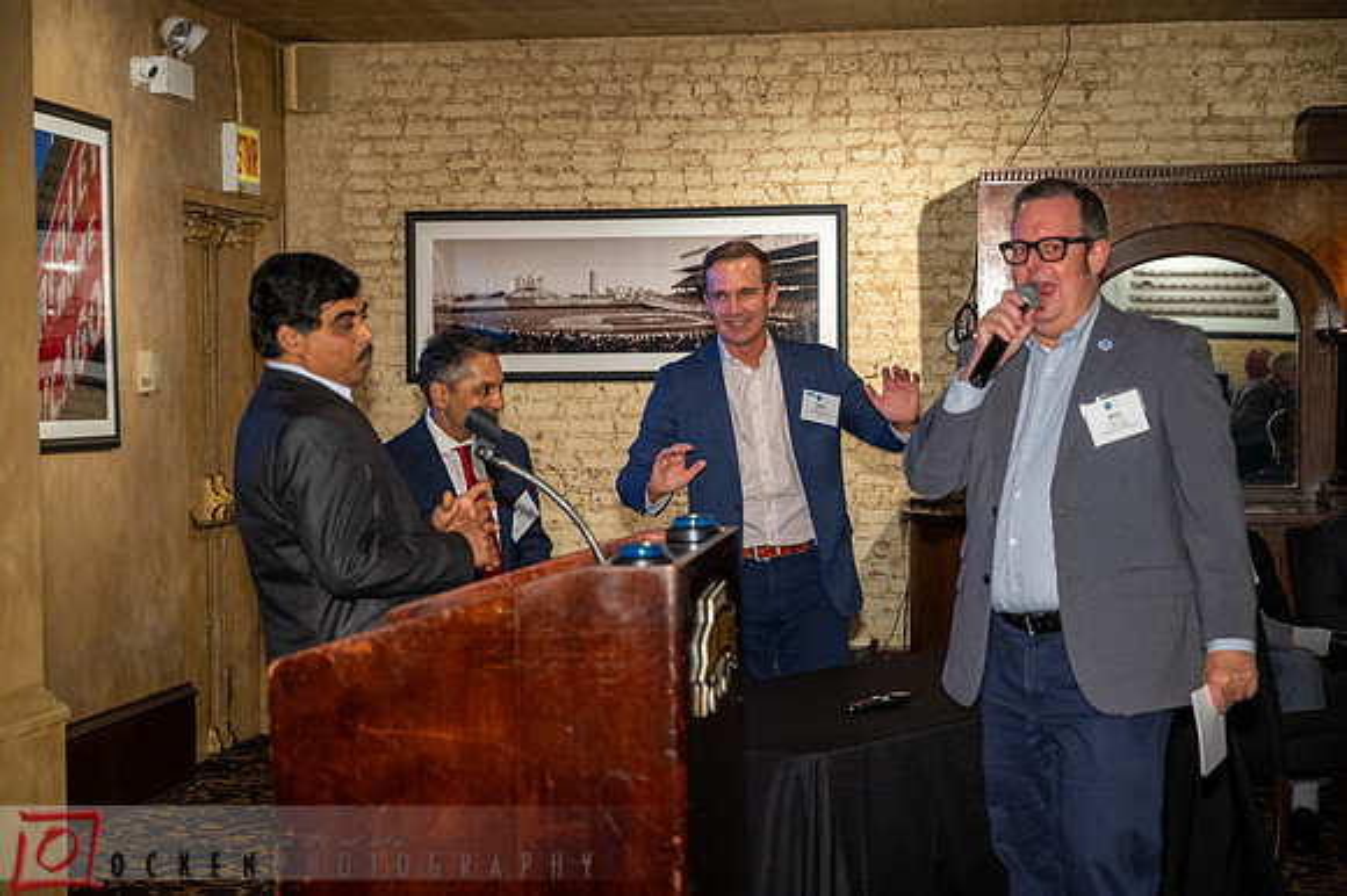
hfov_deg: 31.4
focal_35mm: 64
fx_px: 2393
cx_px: 674
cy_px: 448
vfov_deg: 21.2
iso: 2500
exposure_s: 1/100
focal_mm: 64
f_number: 4
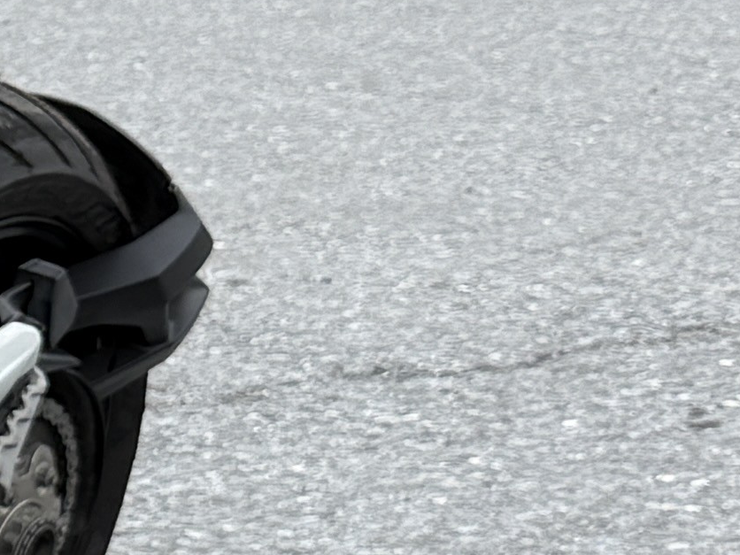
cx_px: -1057
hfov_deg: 10.4
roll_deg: +3.5
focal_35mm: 164
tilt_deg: -8.3
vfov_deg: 9.1
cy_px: 242
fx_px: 3506
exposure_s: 1/1314
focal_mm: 6.76
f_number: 1.78
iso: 80
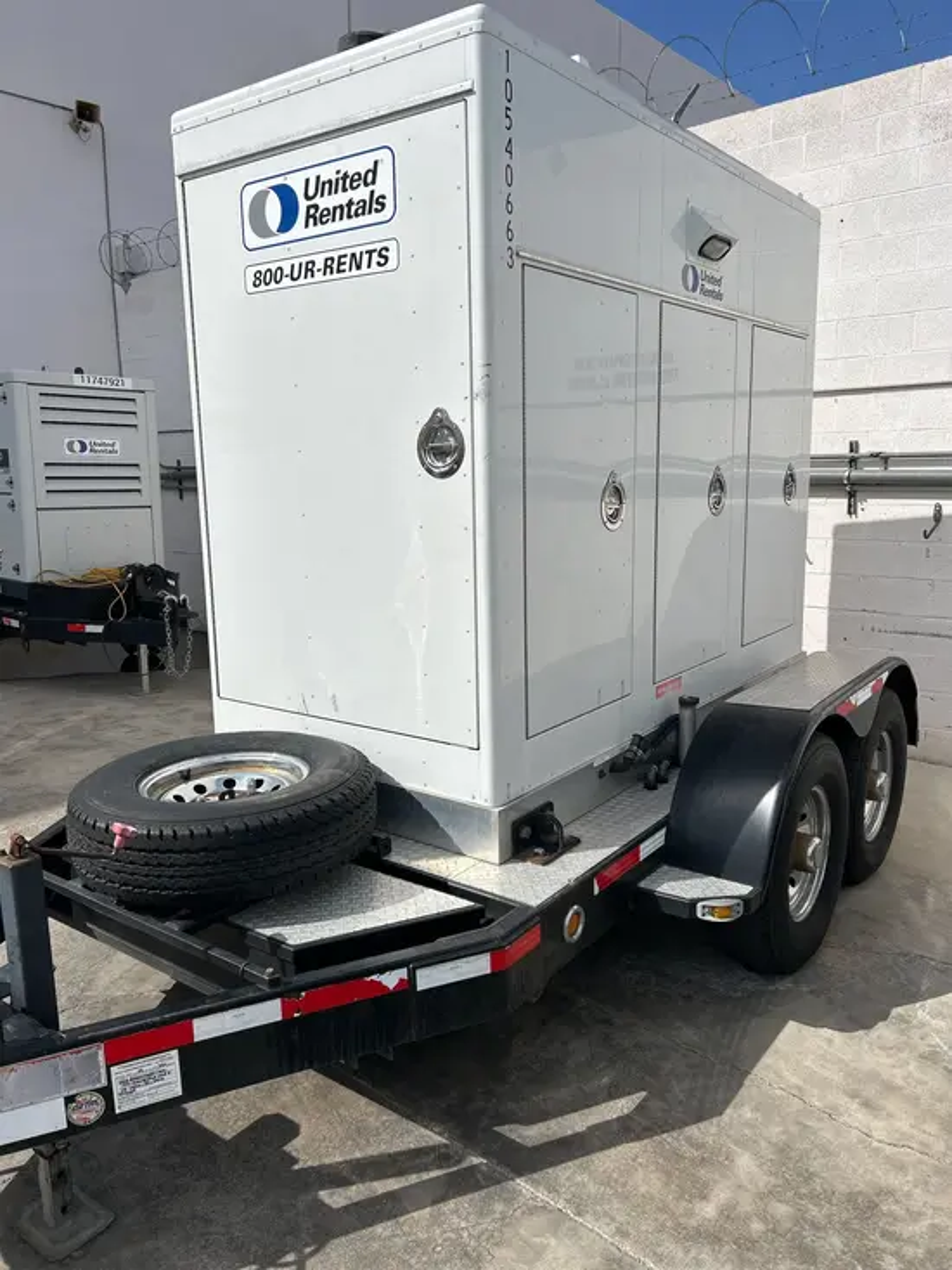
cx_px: 476
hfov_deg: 53.1
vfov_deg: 67.3
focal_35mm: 26
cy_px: 635
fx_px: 953
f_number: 1.5
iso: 50
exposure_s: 1/9434
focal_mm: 5.7
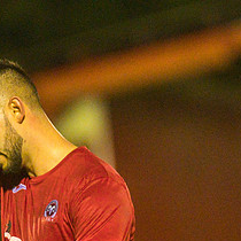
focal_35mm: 1232
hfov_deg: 1.4
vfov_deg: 1.4
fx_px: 9704
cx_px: 19
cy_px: 231
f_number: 2.8
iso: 5000
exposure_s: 1/500
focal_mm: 300
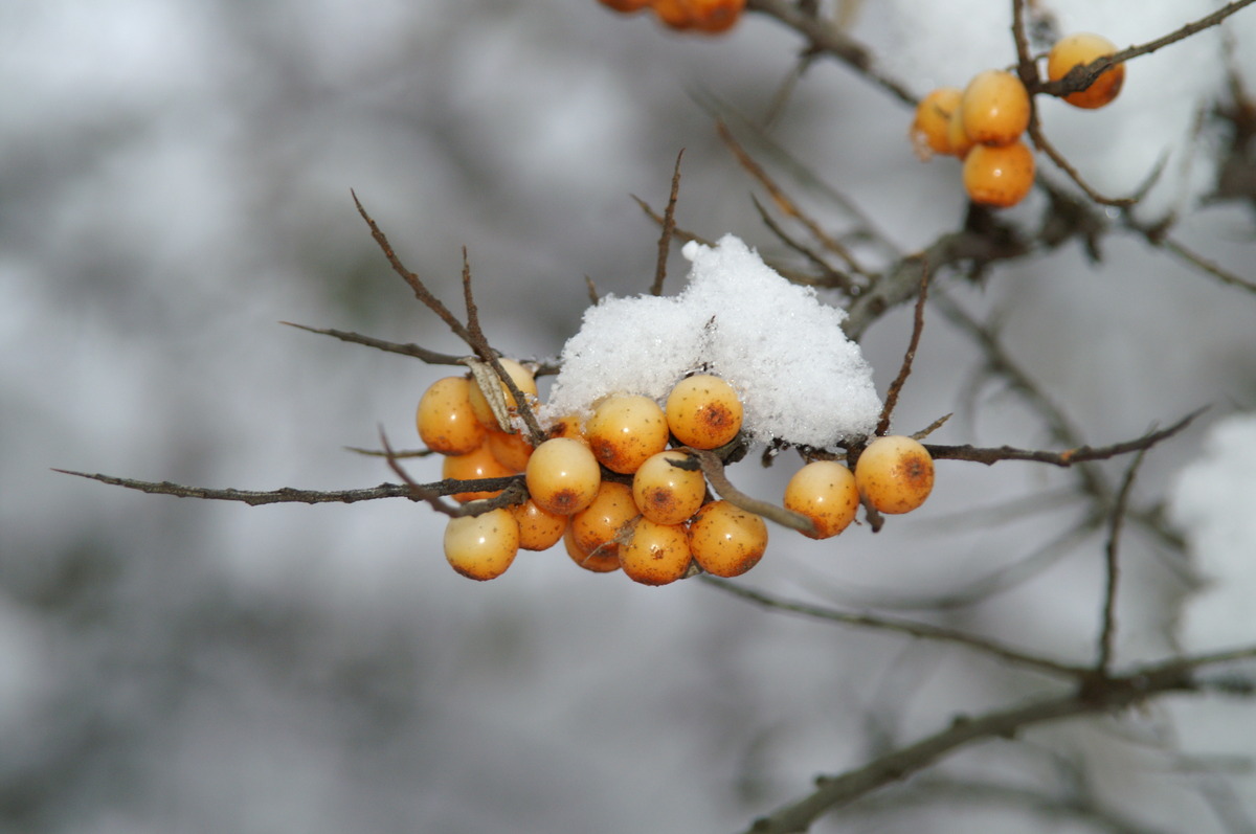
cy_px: 417
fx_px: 10454
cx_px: 628
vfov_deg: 4.6
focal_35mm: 300
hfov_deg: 6.9
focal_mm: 200
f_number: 7.1
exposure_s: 1/125
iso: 400
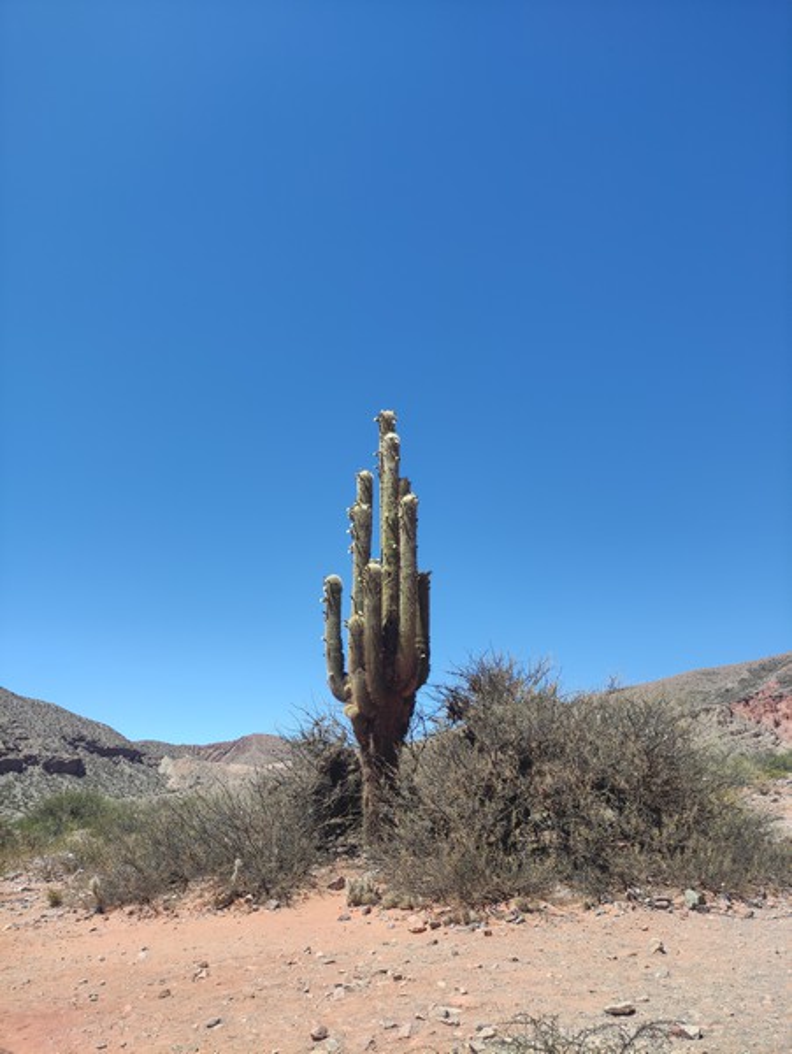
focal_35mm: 25
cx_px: 396
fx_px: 762
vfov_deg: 69.3
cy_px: 527
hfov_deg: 54.9
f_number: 1.89
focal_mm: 5.43
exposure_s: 1/917
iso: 100
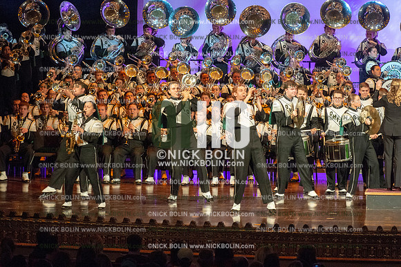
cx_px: 200
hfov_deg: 11.1
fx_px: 2059
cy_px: 134
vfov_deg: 7.4
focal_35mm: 185
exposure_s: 1/320
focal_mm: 185
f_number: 5.6
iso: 8000
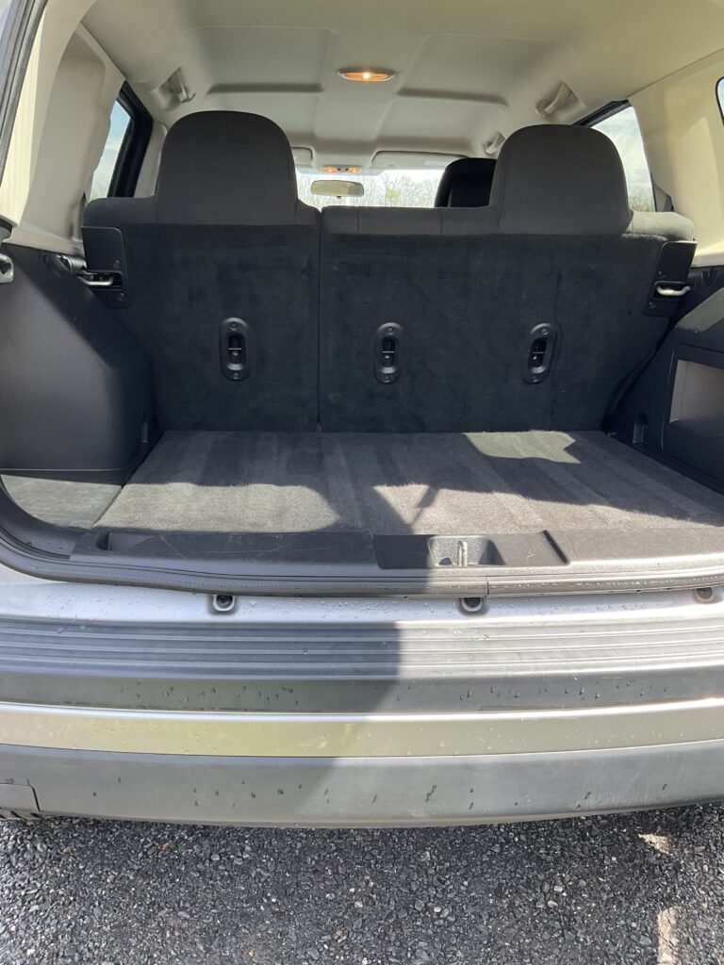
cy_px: 482
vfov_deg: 61.7
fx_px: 809
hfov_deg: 48.2
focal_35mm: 29
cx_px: 362
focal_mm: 3
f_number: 1.8
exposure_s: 1/120
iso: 20
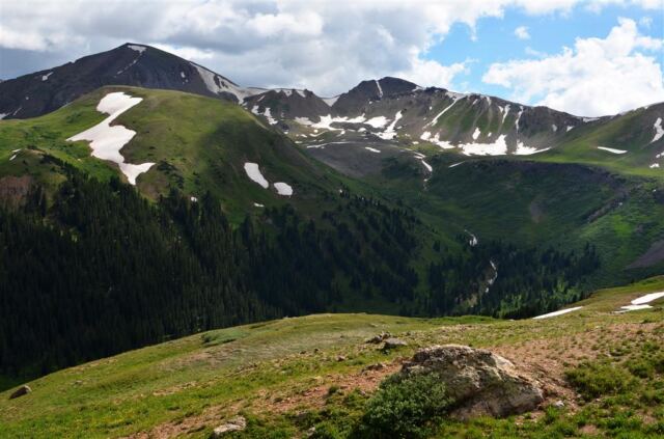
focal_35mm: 52
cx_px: 332
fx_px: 966
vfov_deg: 25.6
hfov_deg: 37.9
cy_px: 220
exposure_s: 1/250
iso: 100
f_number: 8
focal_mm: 35
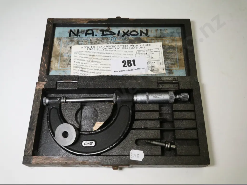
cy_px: 92
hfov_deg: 51.4
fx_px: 257
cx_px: 124
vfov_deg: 39.7
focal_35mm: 36
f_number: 4.5
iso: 3200
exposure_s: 1/1000
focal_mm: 18
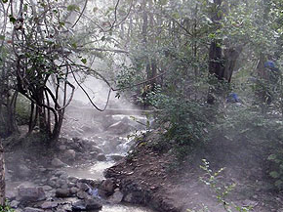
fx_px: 482
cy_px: 146
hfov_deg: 32.6
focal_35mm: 59
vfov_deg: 24.6
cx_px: 115
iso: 50
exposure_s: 1/45
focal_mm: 6
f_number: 2.8
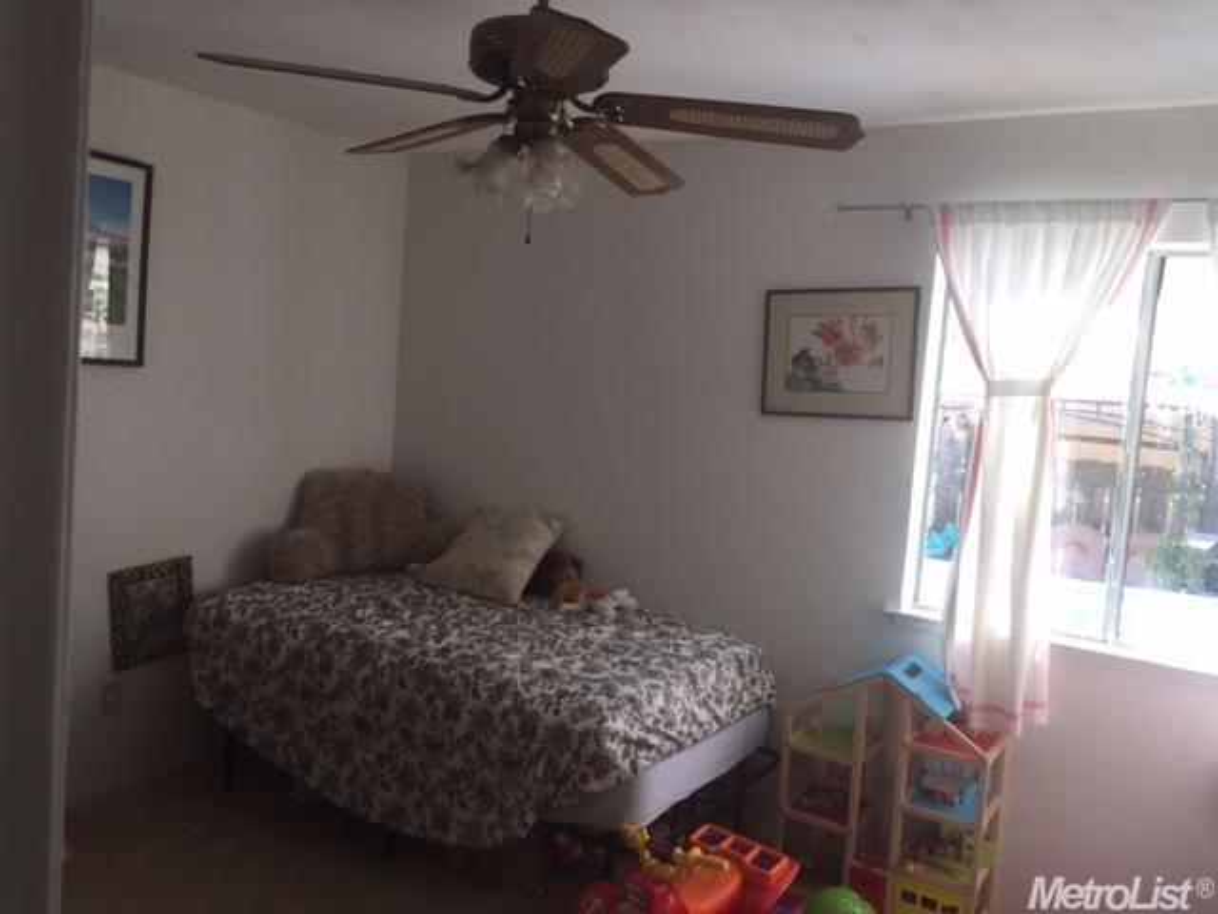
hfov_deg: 61.7
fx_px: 1020
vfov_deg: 48.2
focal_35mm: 29
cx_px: 609
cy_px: 457
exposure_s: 1/60
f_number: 2.2
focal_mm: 4.15
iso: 32
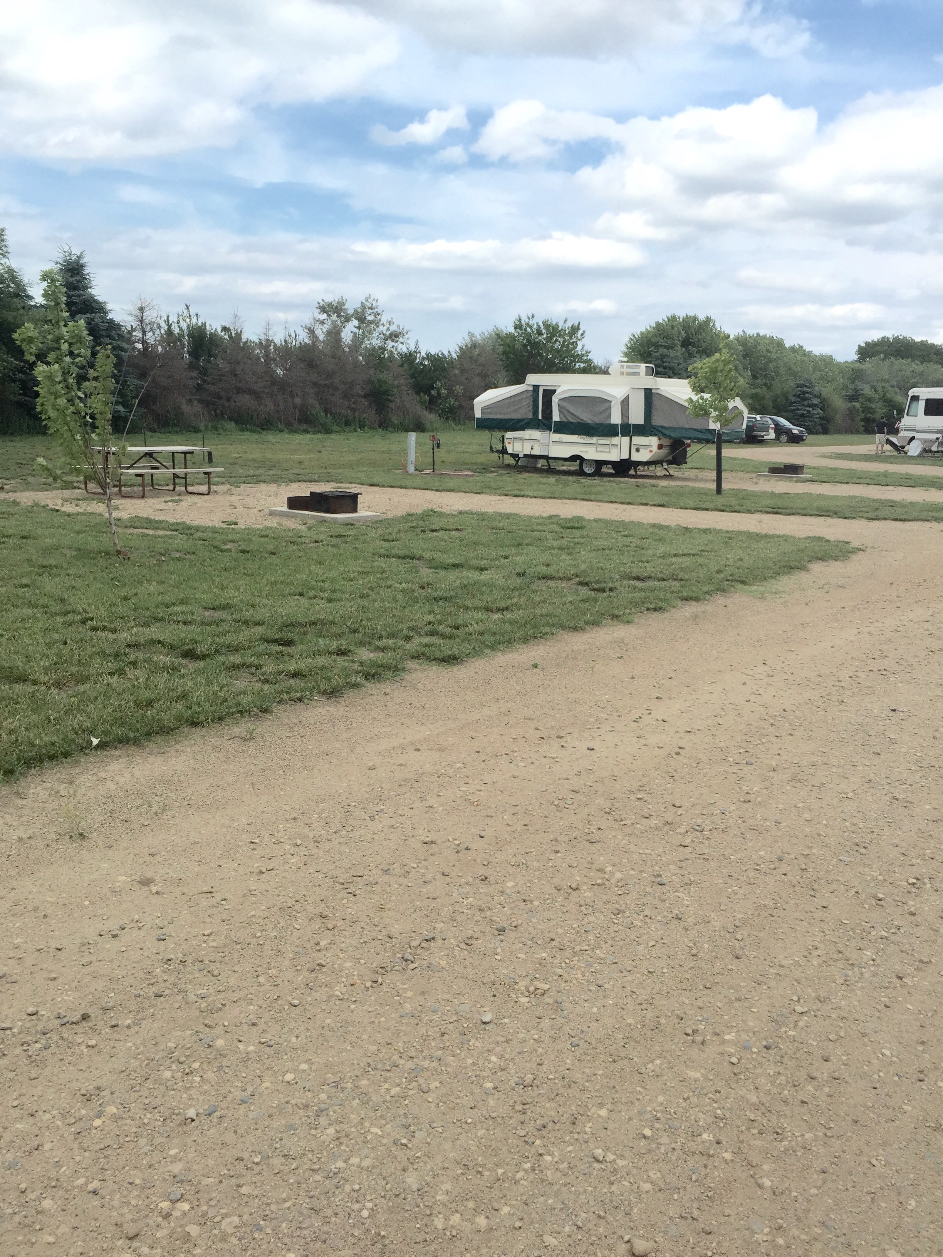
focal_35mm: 29
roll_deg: -1.3
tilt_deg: -8.4
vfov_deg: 61.7
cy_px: 628
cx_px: 472
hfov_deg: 48.2
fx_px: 1053
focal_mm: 4.15
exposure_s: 1/2475
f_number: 2.2
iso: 32
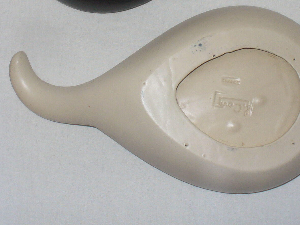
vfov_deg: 18.0
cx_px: 155
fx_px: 693
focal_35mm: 80
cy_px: 3
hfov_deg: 24.4
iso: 100
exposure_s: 1/30
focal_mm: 6.1
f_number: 2.8
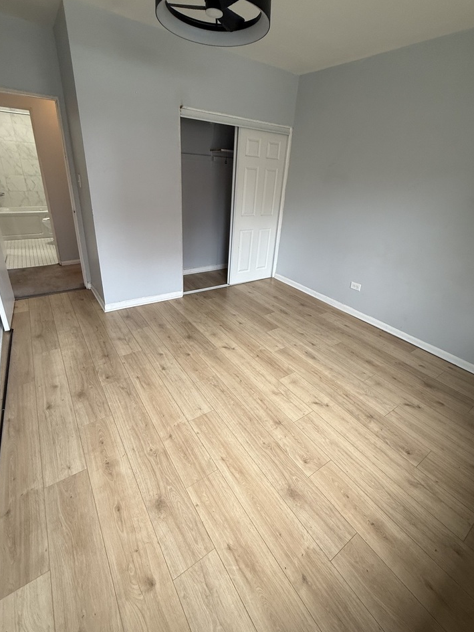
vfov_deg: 94.3
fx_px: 292
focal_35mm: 16
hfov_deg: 78.1
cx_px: 241
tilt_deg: -23.2
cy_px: 294
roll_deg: -4.8
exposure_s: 1/120
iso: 200
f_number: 2.2
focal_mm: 2.22
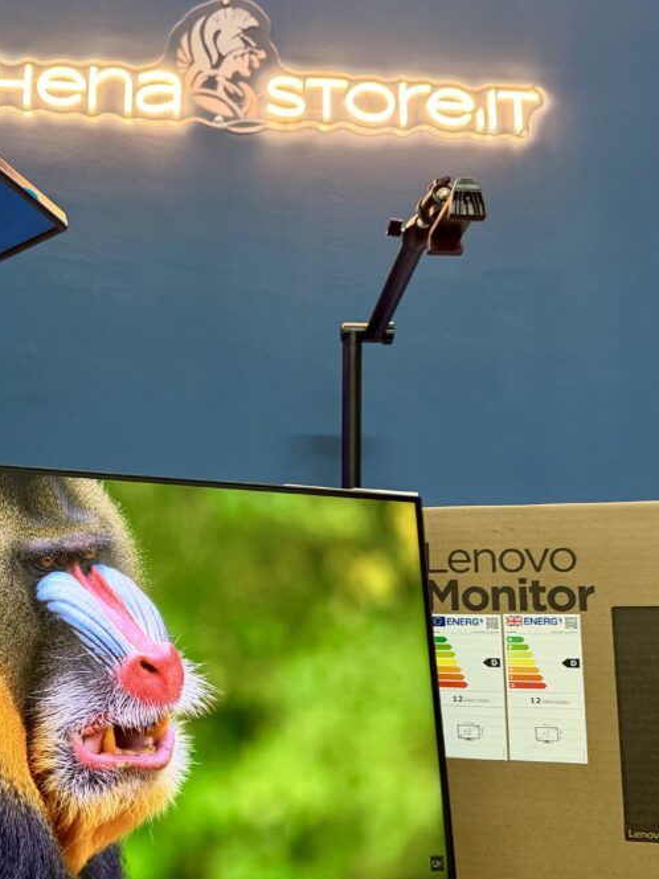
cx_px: 185
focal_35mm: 37
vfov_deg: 50.1
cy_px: 486
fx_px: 939
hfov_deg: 37.9
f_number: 1.78
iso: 320
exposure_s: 1/100
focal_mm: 6.76
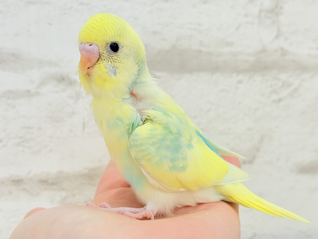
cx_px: 159
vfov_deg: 28.0
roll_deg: +1.1
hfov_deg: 36.8
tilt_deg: -1.0
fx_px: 478
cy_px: 120
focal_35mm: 52
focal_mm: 5.96
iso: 64
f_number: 1.6
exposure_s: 1/100
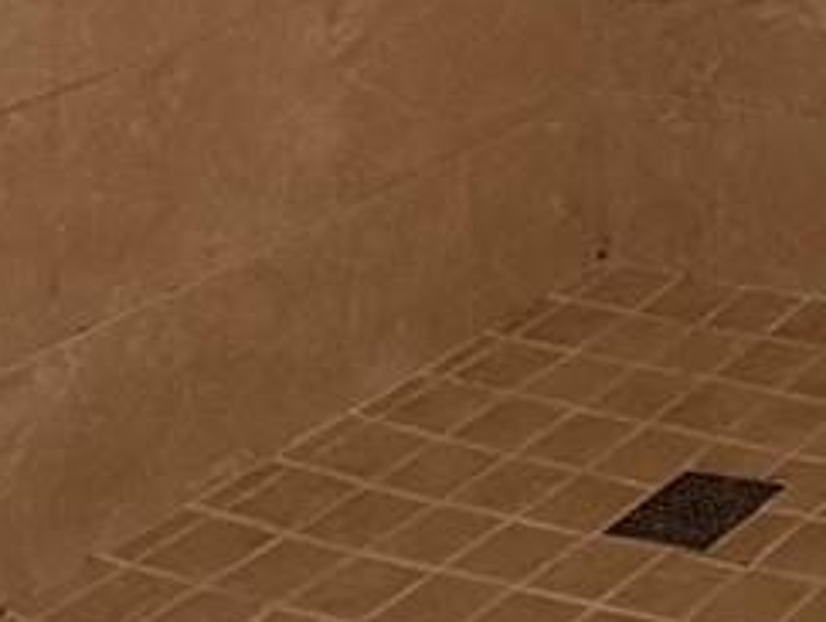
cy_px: -612
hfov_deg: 16.6
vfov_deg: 13.8
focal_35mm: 92
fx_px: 2199
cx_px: 1615
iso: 64
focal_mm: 2.22
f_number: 2.2
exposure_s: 1/187
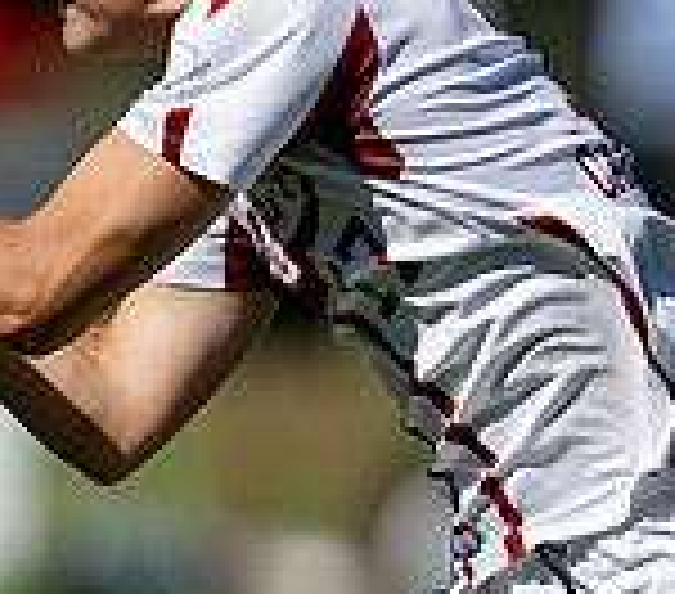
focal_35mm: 2318
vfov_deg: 0.7
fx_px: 48168
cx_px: 167
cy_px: 659
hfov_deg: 0.8
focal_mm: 400
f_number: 2.8
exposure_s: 1/2500
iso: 64
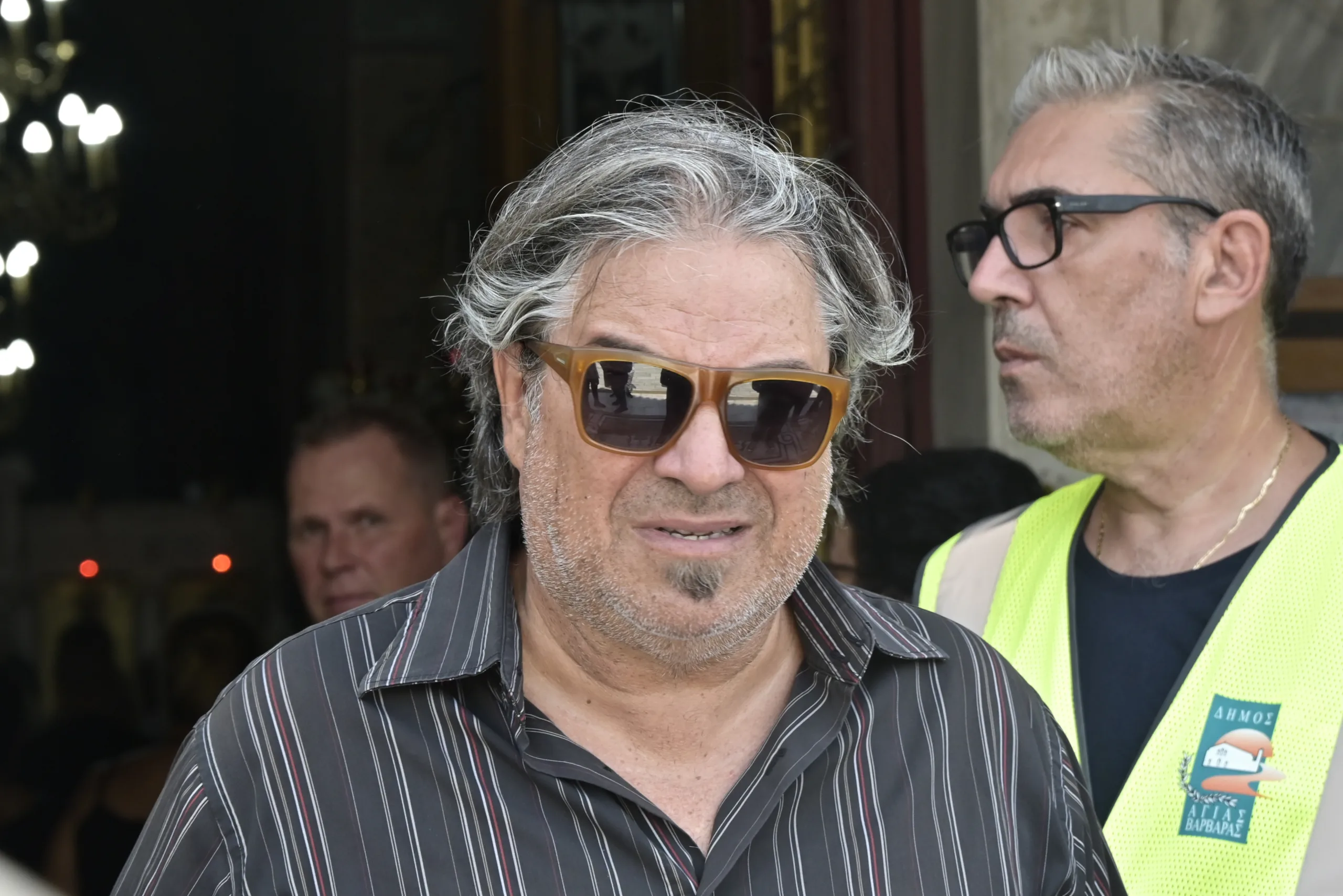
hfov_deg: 16.9
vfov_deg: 11.3
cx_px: 672
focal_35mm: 121
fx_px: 4514
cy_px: 448
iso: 1000
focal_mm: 81
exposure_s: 1/400
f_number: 8
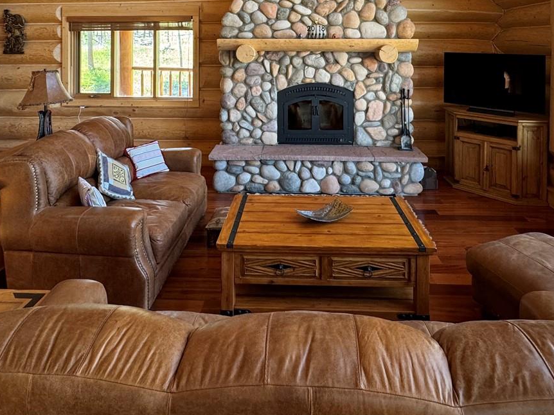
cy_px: 39
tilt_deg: -0.5
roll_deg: -0.3
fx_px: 416
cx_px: 281
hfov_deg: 67.3
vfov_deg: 47.5
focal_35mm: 26
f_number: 2.2
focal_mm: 2.22
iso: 200
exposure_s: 1/99
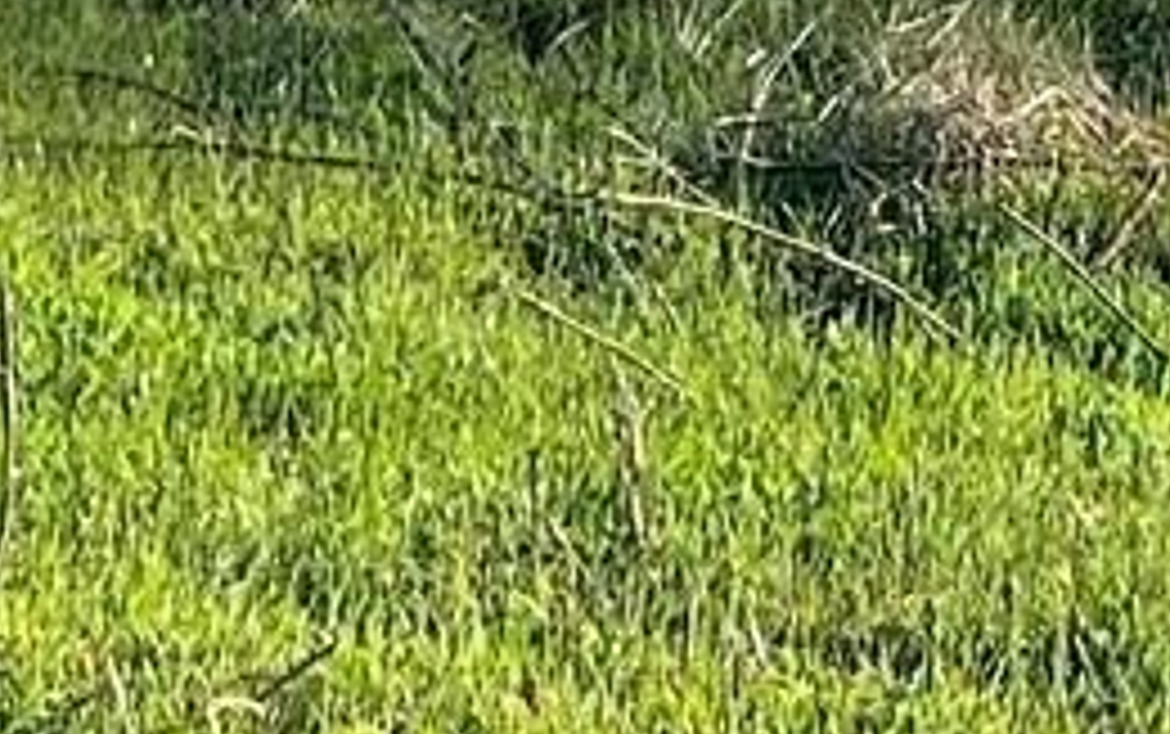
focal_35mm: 217
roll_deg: +0.9
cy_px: -1351
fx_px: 6925
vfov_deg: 5.7
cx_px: 2110
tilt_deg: -1.6
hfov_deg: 9.2
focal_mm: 5.7
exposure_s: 1/2208
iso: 50
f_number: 1.5
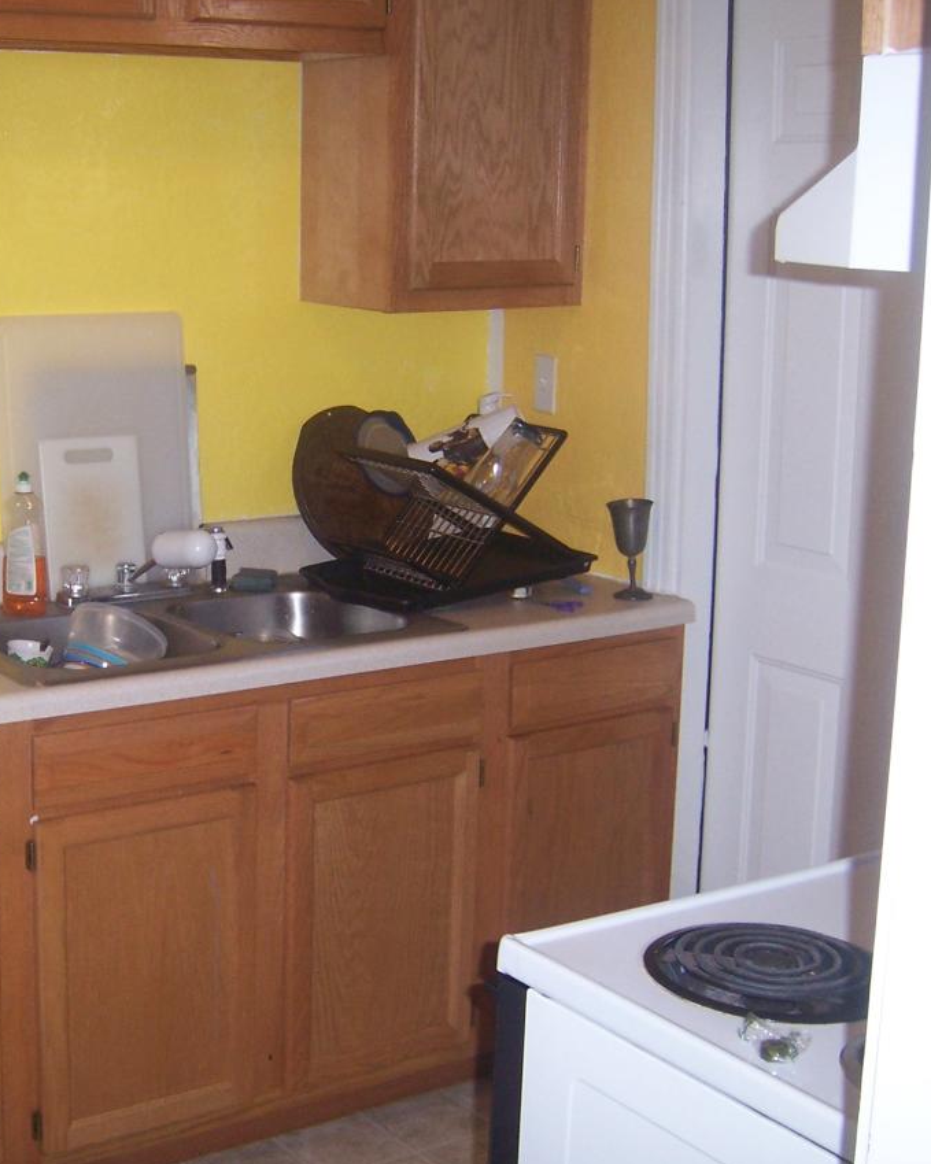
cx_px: 199
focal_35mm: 53
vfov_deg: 35.3
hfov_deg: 28.1
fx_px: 1826
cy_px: 536
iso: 125
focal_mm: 6.2
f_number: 2.8
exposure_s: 1/60
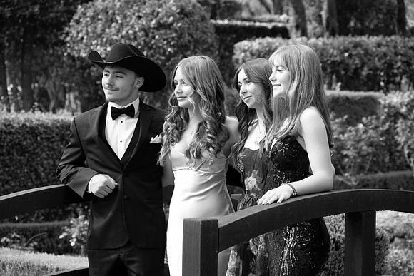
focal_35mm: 102
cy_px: 138
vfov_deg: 13.4
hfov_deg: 20.0
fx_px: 1173
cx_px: 207
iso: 1250
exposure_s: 1/640
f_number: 6.3
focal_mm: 102
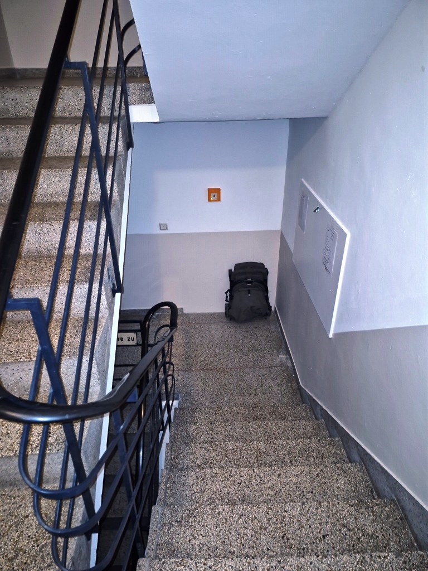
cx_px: 214
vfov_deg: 73.9
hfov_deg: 58.9
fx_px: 379
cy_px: 286
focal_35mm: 23
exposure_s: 1/10
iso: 125
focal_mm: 5.4
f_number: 1.8
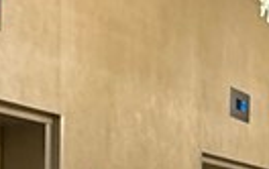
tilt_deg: -0.4
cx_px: 206
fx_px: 845
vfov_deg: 11.0
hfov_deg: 18.0
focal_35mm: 115
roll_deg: -0.5
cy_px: 257
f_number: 2.2
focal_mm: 2.22
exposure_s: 1/120
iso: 500
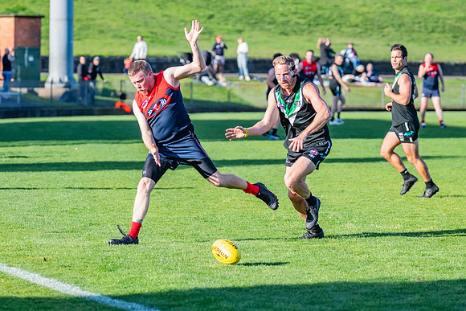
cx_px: 240
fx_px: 2857
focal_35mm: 221
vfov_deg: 6.2
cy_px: 134
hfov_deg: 9.3
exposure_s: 1/1600
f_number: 5.6
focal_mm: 190
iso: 800
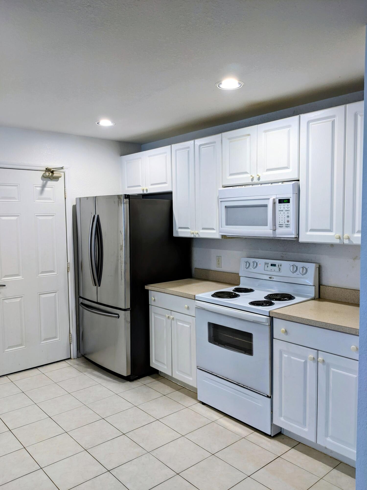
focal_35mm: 27
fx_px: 382
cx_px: 184
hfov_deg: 51.4
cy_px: 245
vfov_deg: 65.3
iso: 75
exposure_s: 1/30
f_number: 1.8
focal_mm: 4.44
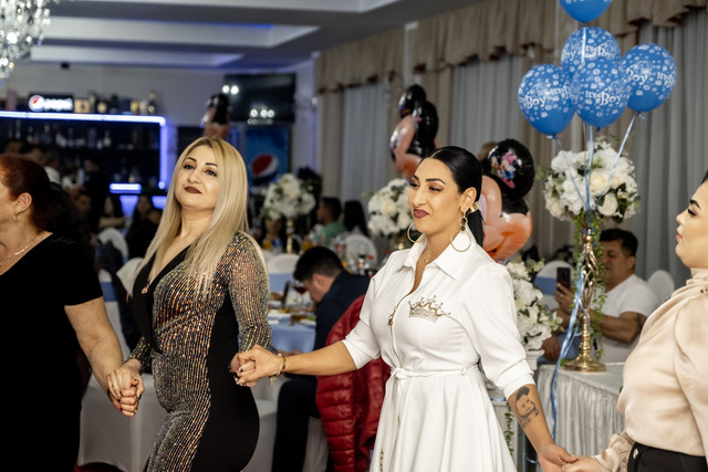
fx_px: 1633
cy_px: 236
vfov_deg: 16.5
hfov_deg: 24.5
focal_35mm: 83
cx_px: 354
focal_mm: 55
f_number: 2.8
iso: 1250
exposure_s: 1/160
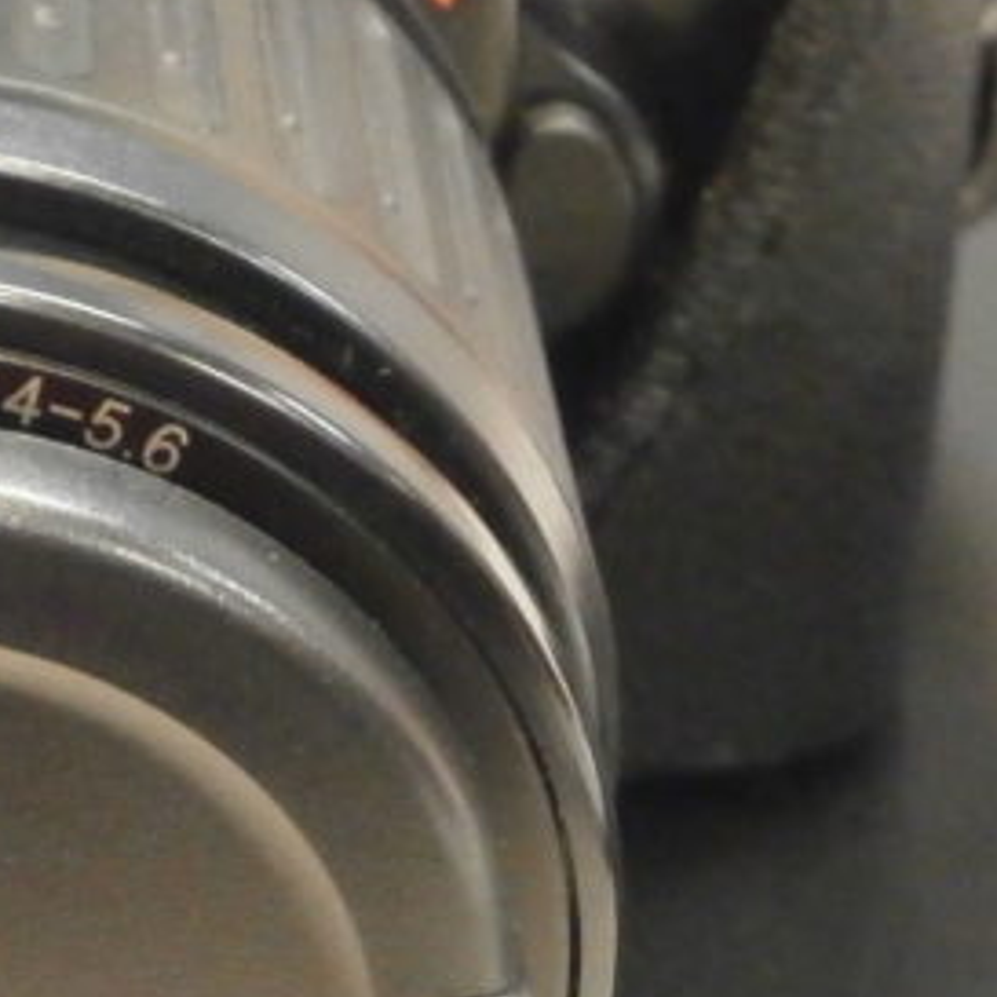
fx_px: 5083
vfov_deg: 11.2
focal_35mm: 156
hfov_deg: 10.9
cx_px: -340
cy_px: 215
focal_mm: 8.3
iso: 800
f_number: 3.4
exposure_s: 1/25
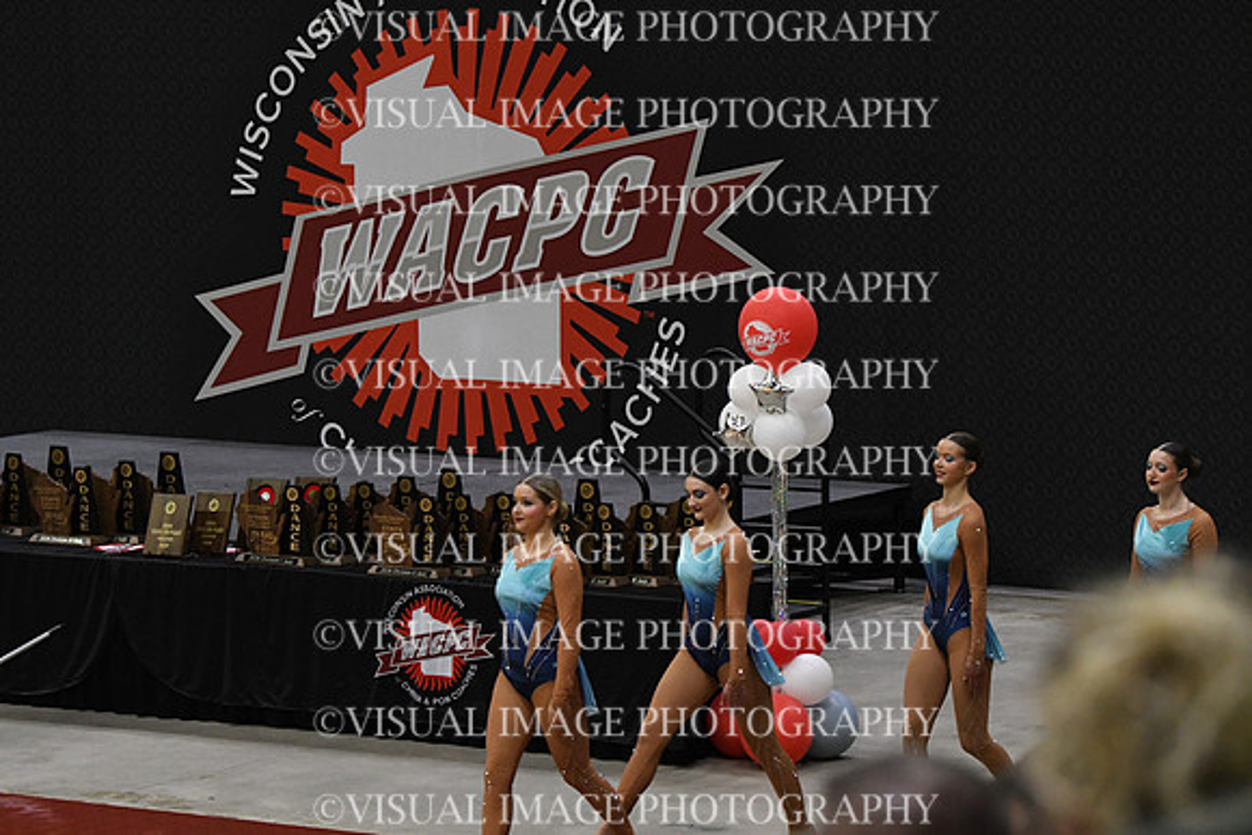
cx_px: 626
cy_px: 418
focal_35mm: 142
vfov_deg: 9.7
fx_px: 4939
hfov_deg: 14.4
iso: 5000
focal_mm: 95
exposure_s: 1/500
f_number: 4
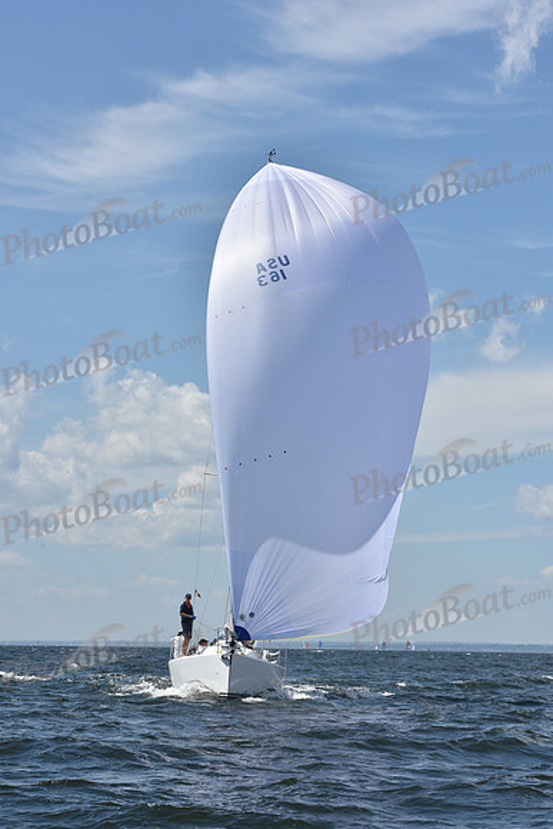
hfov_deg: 14.9
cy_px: 414
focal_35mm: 92
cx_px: 276
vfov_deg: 22.1
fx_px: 2118
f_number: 10
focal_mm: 92
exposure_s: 1/1250
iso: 320
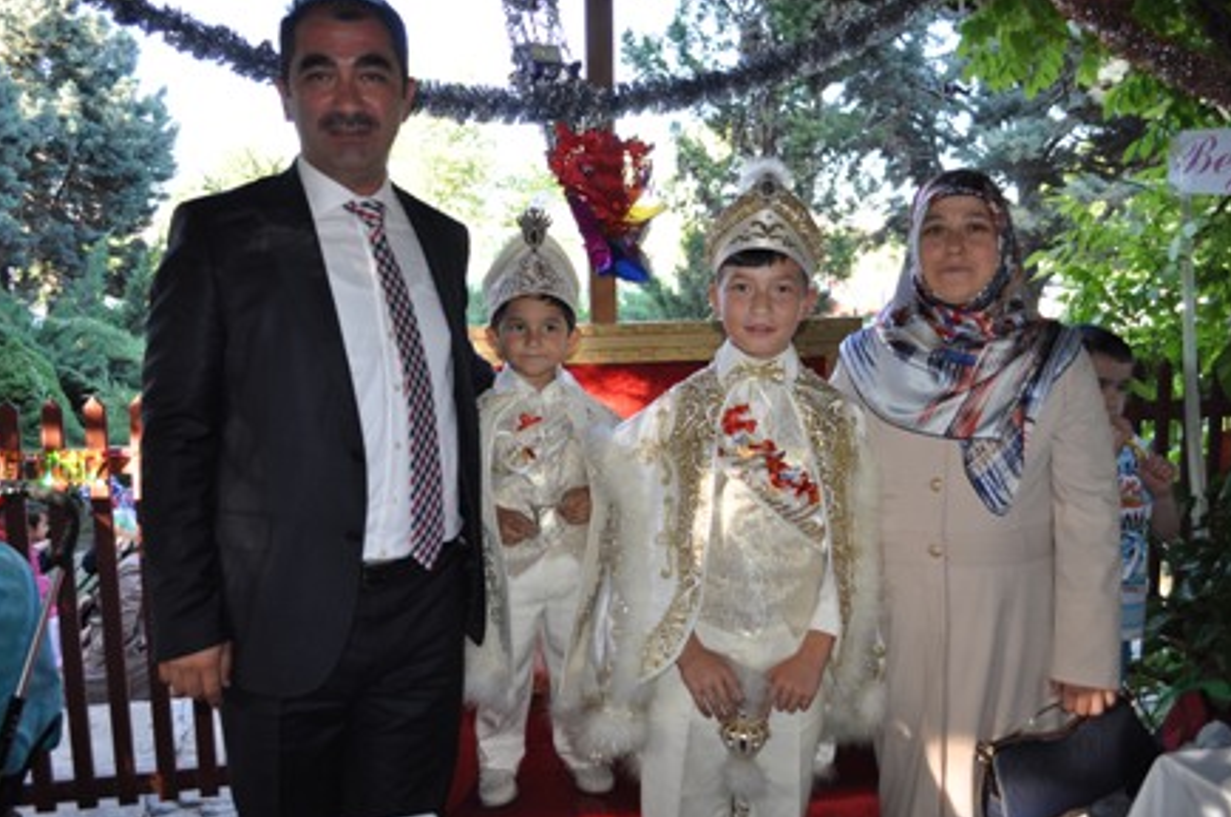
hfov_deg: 60.4
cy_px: 408
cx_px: 613
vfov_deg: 42.2
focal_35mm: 31
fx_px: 1058
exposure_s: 1/125
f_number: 3.8
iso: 500
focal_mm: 20
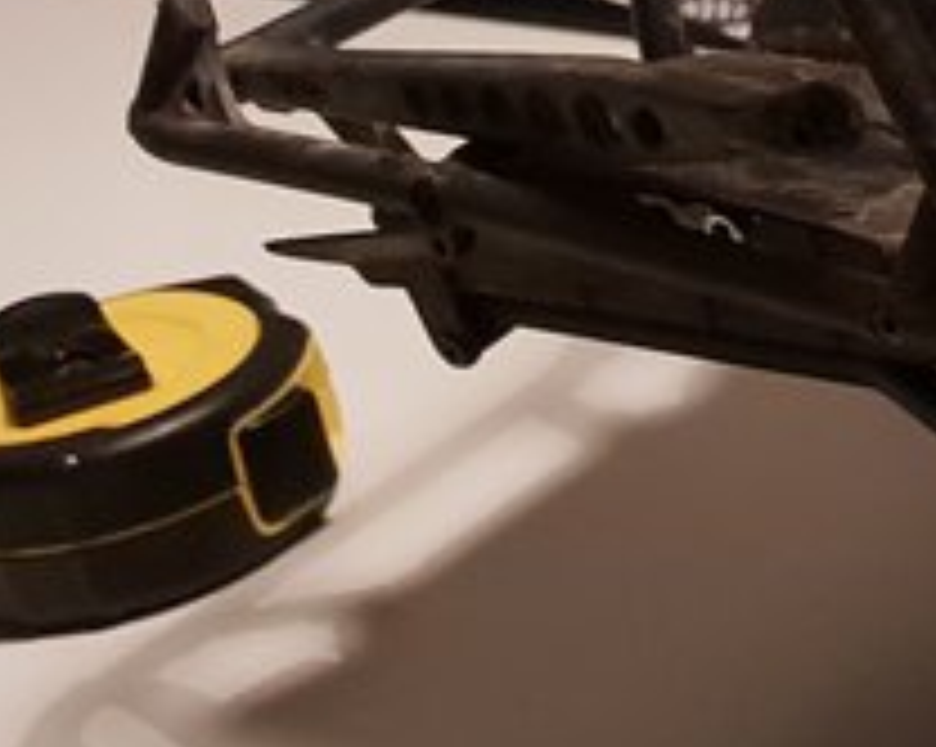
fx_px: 3376
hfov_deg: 13.3
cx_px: 1935
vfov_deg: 12.6
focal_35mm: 122
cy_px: 472
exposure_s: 1/25
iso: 320
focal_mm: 4.3
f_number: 1.5
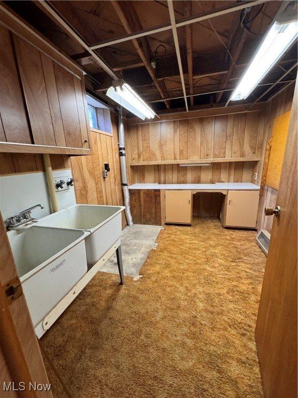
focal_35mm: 14
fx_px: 161
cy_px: 199
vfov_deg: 102.1
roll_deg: +1.8
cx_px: 149
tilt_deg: -14.2
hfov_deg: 85.7
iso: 320
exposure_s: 1/60
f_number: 2.2
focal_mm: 2.22
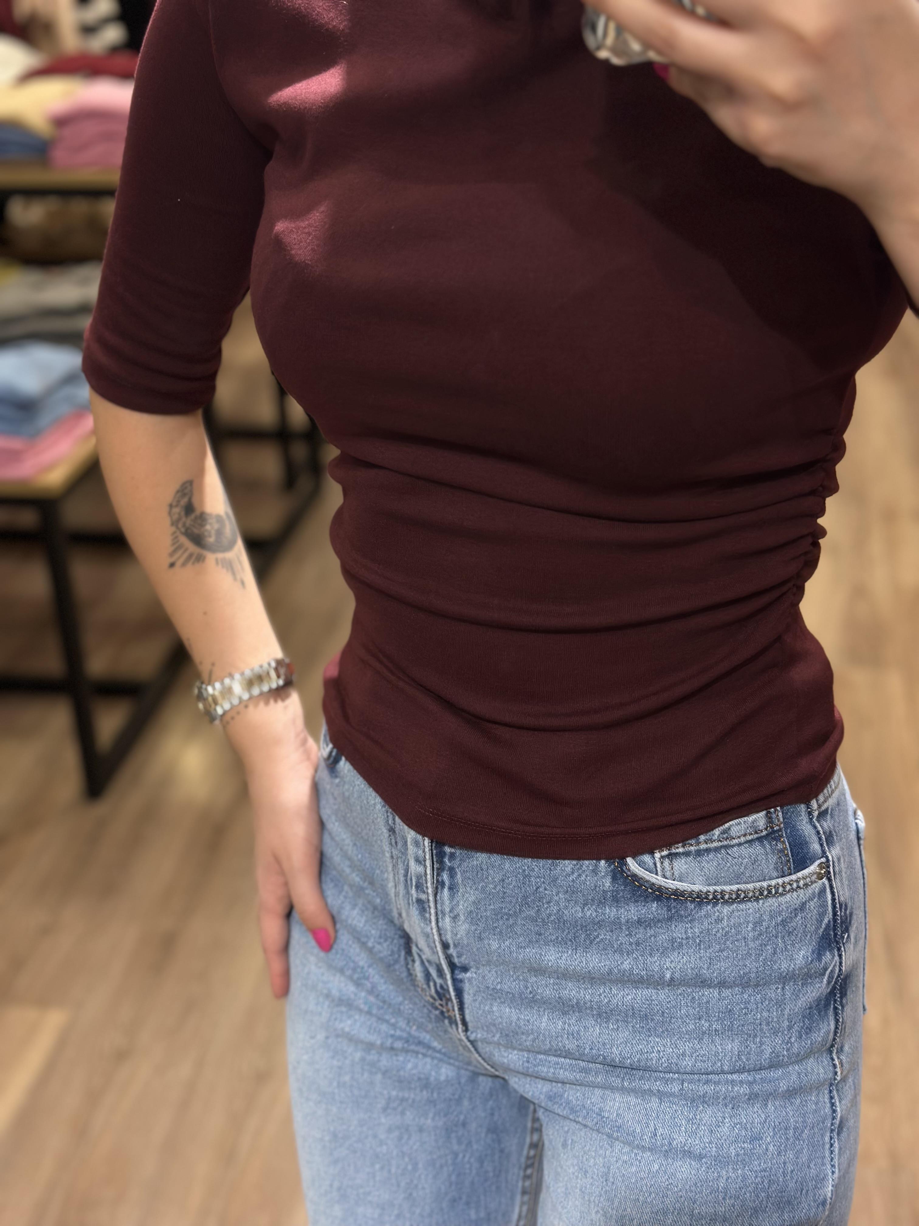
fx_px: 1699
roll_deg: +2.2
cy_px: 613
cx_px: 460
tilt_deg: -26.6
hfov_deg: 30.3
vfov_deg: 39.7
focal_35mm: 48
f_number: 1.78
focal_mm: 6.86
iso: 80
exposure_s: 1/50
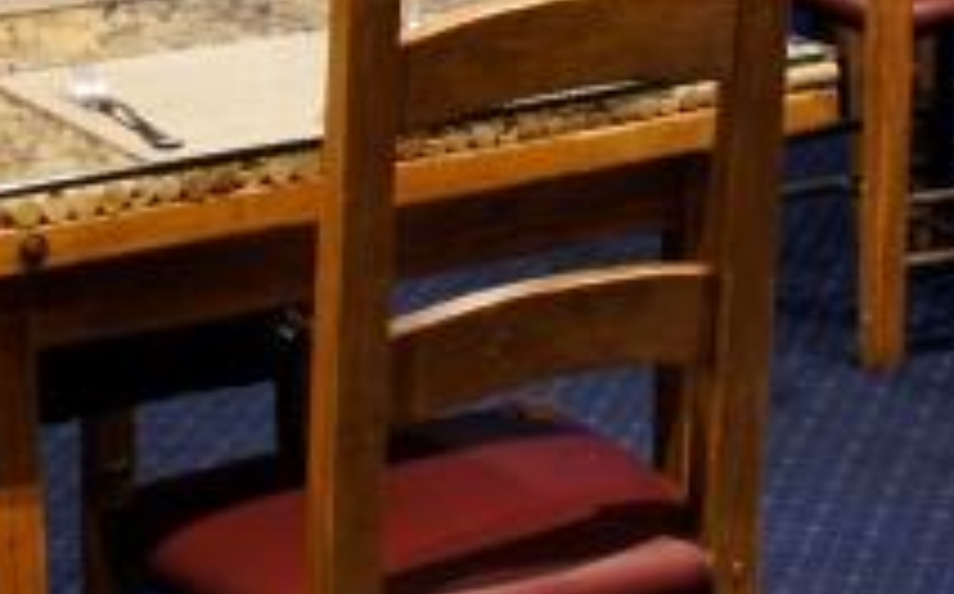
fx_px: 3454
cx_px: 770
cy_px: -351
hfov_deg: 15.6
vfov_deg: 9.5
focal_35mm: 133
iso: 1000
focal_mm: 18
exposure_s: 1/30
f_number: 3.5
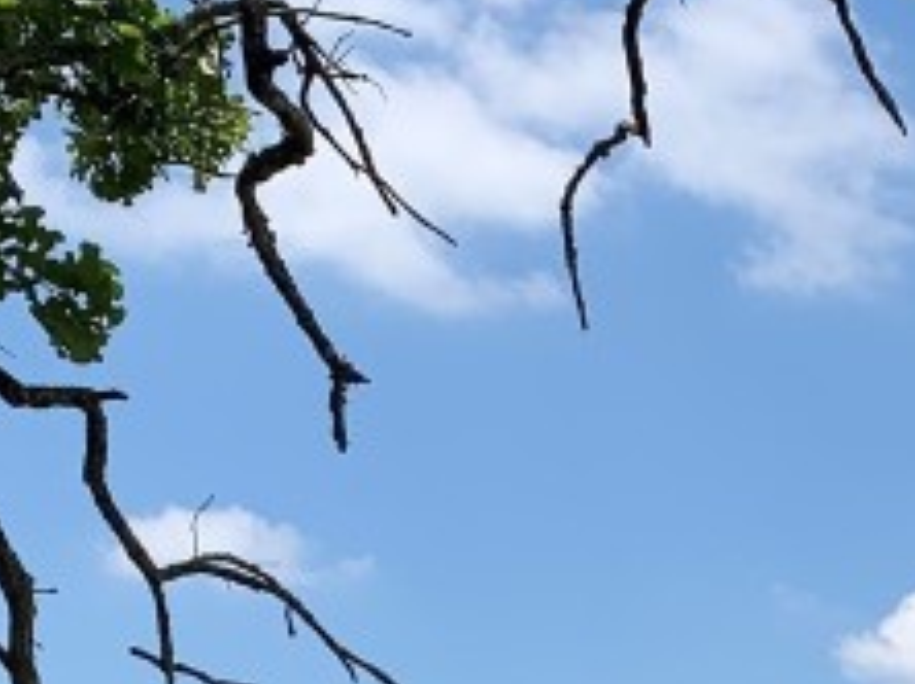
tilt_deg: +4.9
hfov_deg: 16.3
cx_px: 775
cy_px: 1022
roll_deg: -1.3
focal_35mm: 120
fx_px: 3169
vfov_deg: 11.8
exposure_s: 1/2545
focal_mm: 4.25
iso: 25
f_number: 1.8
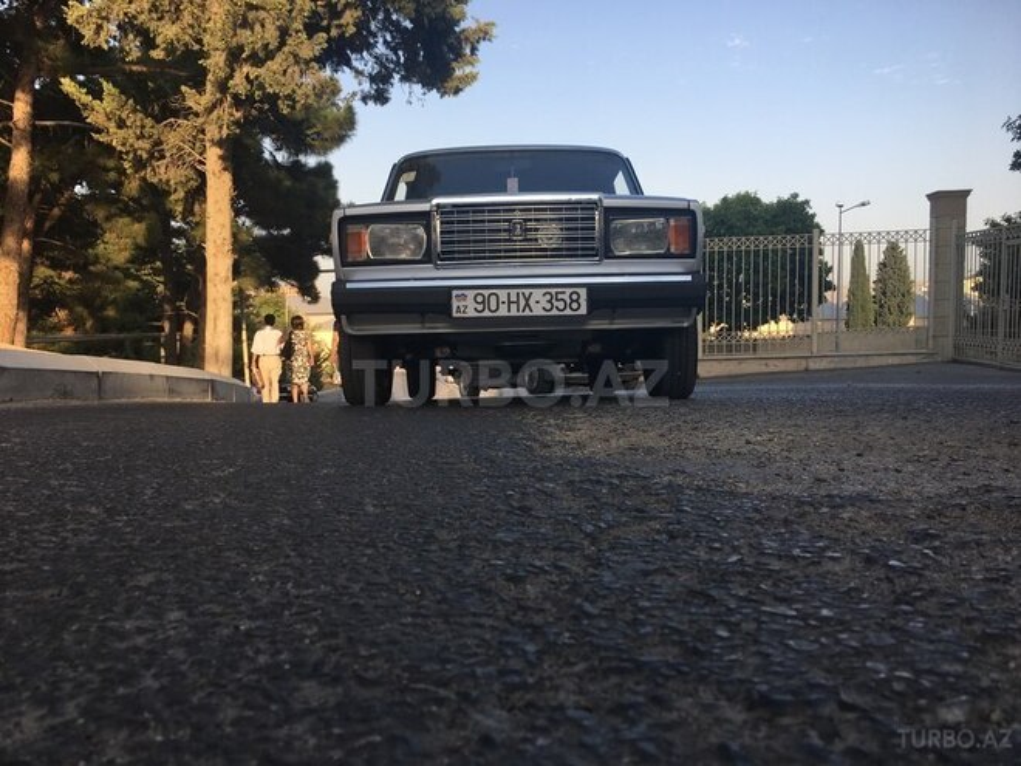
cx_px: 510
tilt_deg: -5.7
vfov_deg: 48.2
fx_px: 855
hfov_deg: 61.7
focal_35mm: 29
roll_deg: +0.0
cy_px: 383
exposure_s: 1/541
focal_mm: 4.15
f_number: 2.2
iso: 25
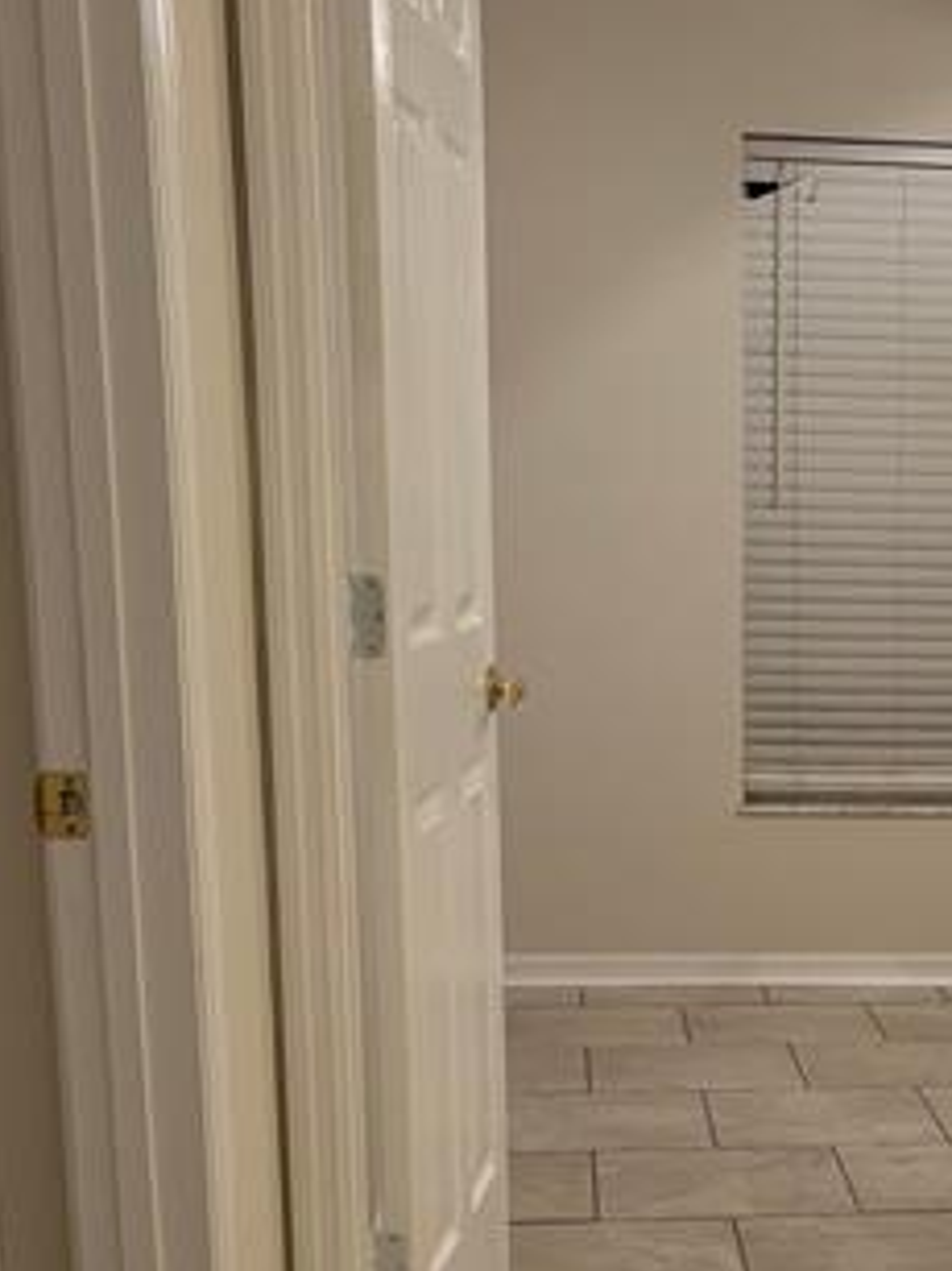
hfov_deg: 21.6
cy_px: 1081
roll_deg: -2.3
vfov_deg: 28.9
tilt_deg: -14.5
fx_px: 2385
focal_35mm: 65
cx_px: 985
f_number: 1.6
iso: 160
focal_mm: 5.96
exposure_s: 1/60
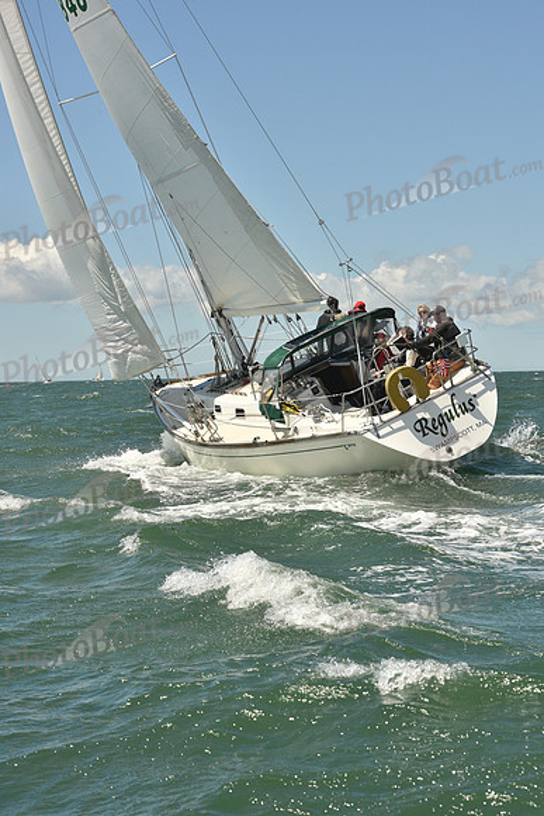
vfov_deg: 23.9
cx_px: 272
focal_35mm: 85
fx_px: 1925
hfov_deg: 16.1
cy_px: 408
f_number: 11
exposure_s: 1/800
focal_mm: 85
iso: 320
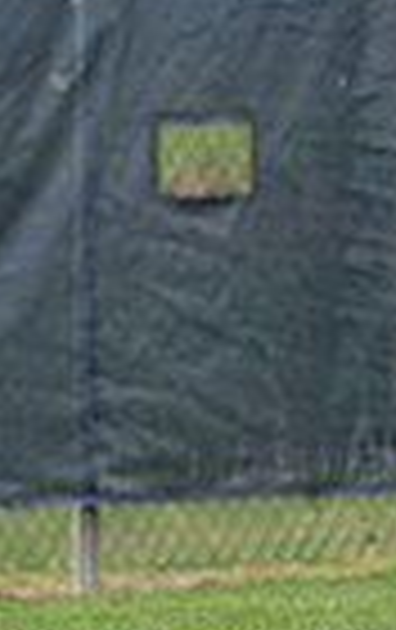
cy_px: 237
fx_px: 17902
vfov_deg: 2.0
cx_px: 890
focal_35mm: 1041
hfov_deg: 1.3
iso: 320
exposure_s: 1/800
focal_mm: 200
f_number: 3.5
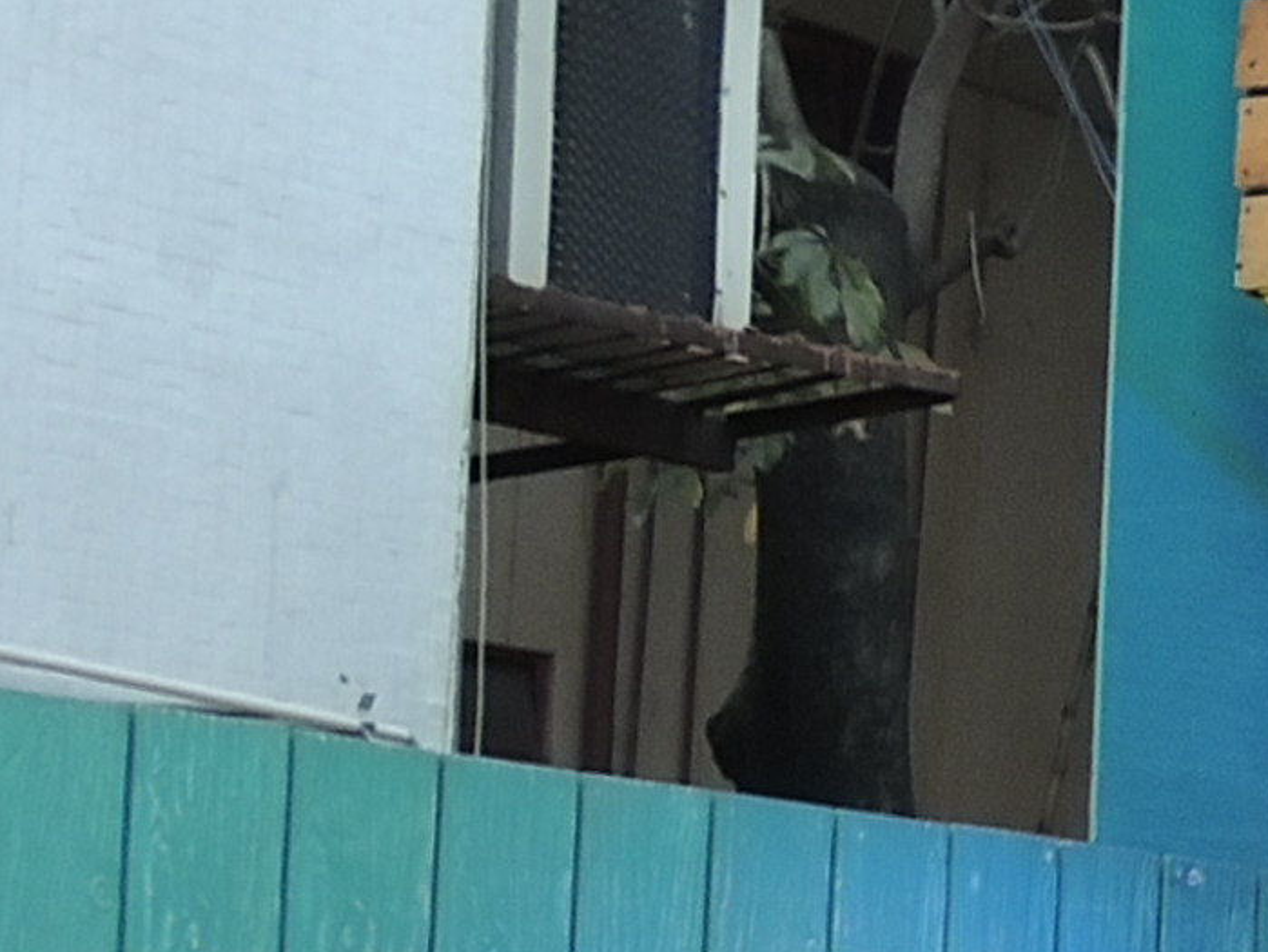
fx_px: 4105
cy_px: 1304
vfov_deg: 12.7
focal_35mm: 112
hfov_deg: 15.8
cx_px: 2046
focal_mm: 4.3
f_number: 3
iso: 560
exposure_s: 1/30
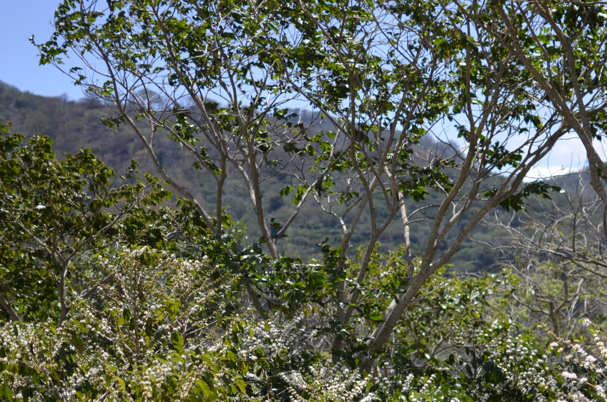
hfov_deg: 19.0
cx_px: 477
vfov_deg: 12.6
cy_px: 373
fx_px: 1801
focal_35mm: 107
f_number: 1.8
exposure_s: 1/4000
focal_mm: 35
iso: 100
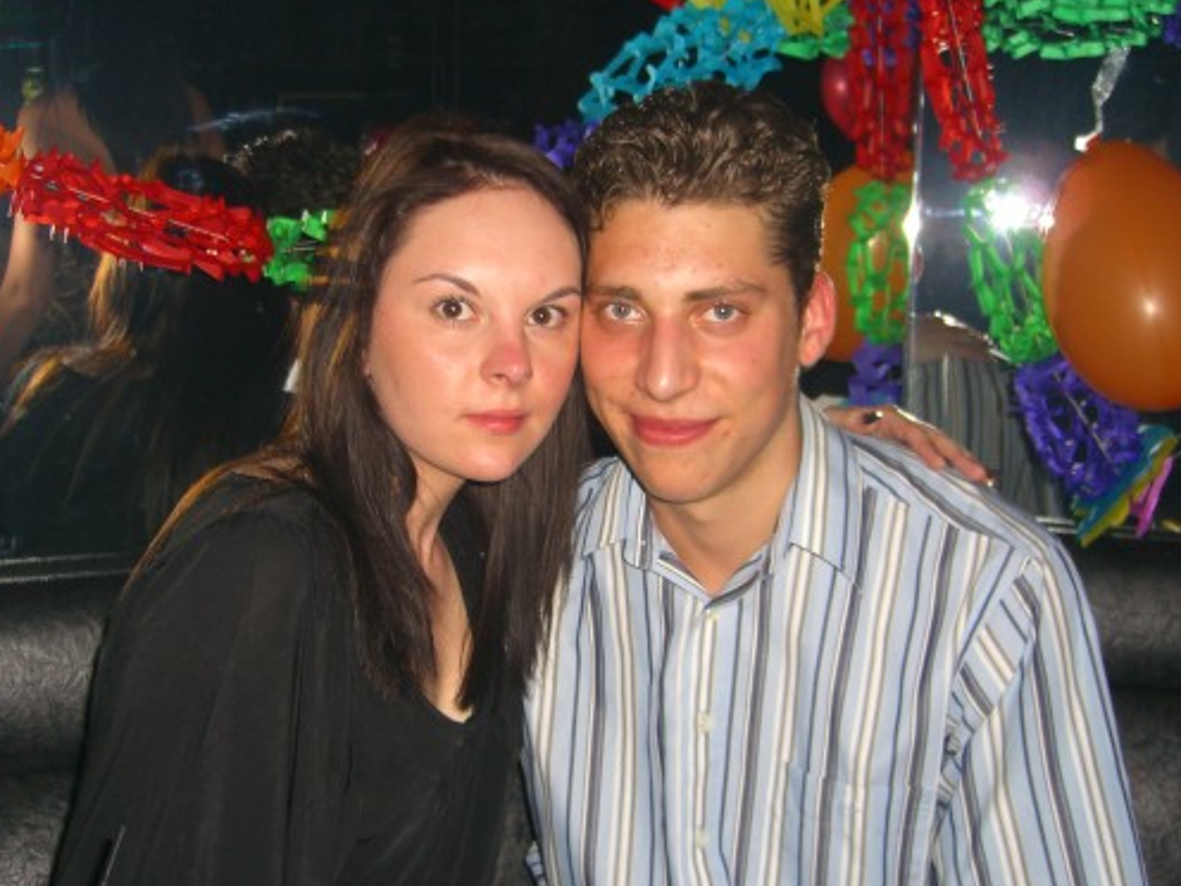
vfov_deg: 31.5
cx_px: 533
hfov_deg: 41.2
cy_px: 479
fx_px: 1569
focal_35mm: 46
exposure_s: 1/60
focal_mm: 7.9
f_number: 2.8
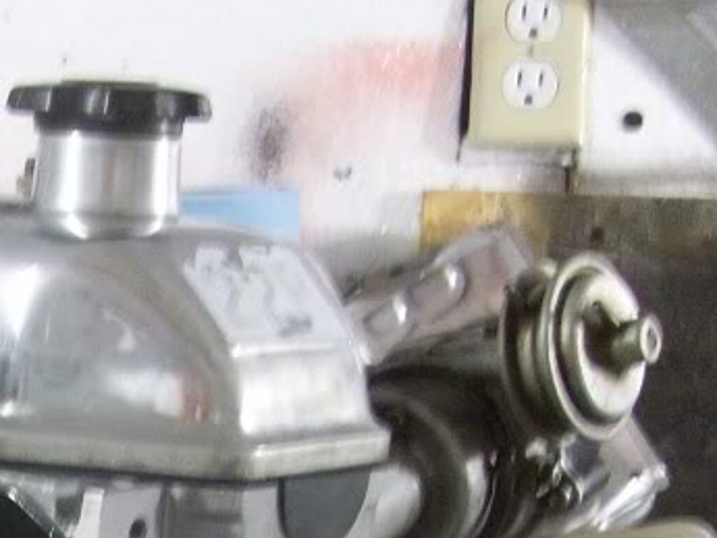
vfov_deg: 13.8
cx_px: -100
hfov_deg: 18.6
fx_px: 2093
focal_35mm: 101
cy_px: 789
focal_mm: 5.7
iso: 200
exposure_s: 1/8
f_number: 2.8
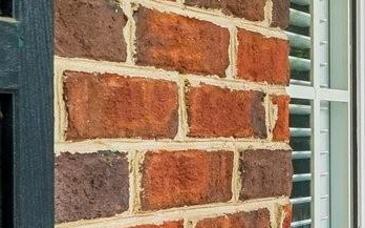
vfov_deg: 14.5
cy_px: 138
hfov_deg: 17.5
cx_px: 699
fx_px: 895
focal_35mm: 90
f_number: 8
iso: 100
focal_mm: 10
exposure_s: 1/30
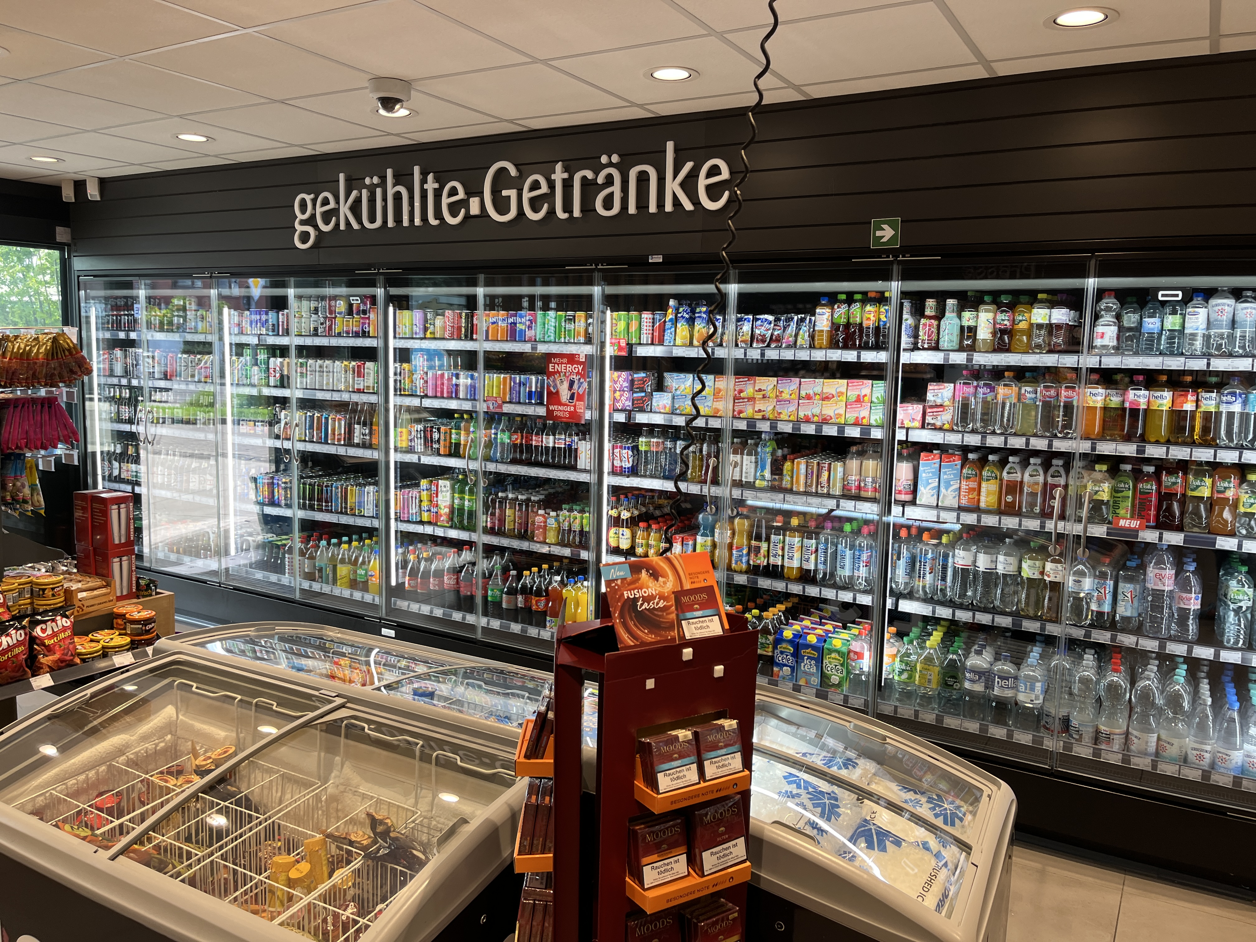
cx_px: 628
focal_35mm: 26
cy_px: 471
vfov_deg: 53.1
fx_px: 943
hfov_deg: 67.3
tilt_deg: -5.6
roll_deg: -2.3
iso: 50
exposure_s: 1/100
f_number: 1.6
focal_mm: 5.1
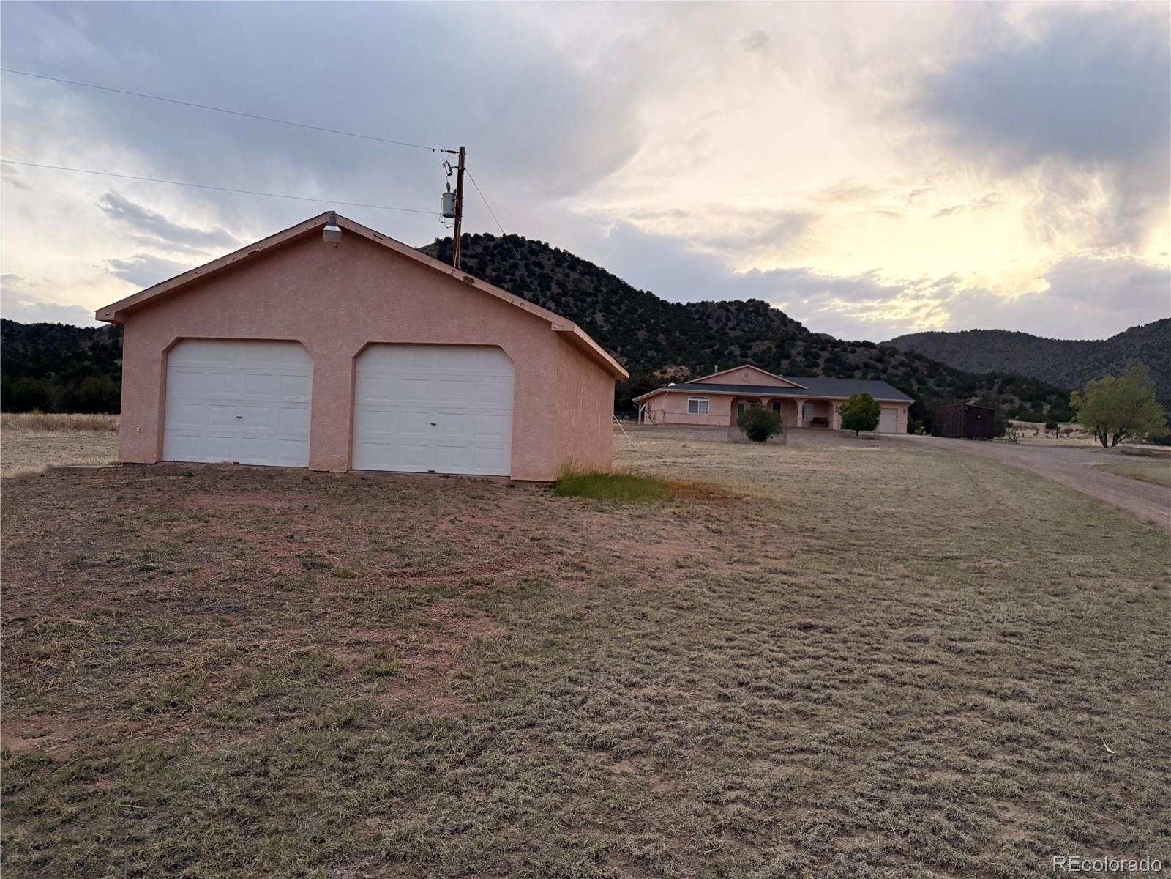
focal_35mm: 26
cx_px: 586
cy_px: 440
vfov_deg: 53.1
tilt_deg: -0.1
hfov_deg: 67.3
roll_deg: -2.2
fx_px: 880
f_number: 1.6
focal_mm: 5.96
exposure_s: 1/60
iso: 320
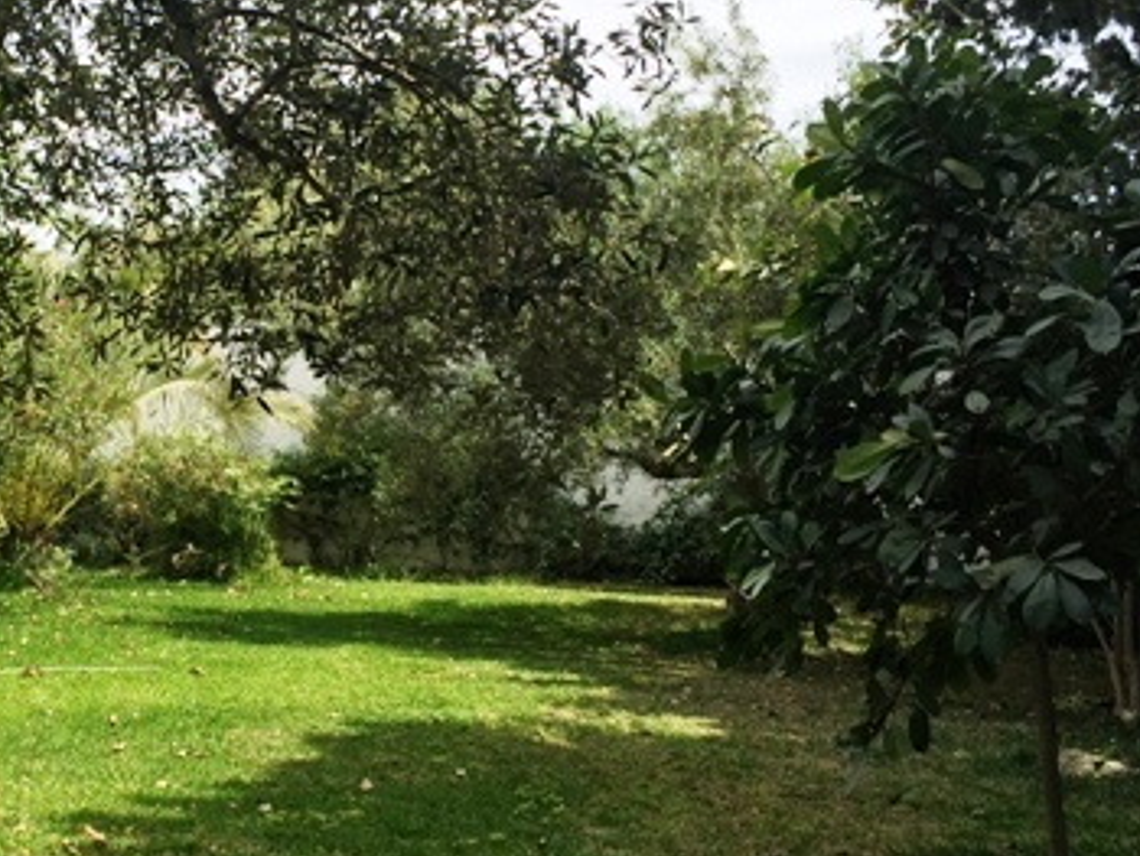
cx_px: 257
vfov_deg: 27.5
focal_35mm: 53
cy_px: 352
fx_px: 1747
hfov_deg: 35.2
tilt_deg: +0.3
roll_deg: -0.9
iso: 32
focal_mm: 4.15
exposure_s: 1/1014
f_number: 2.2
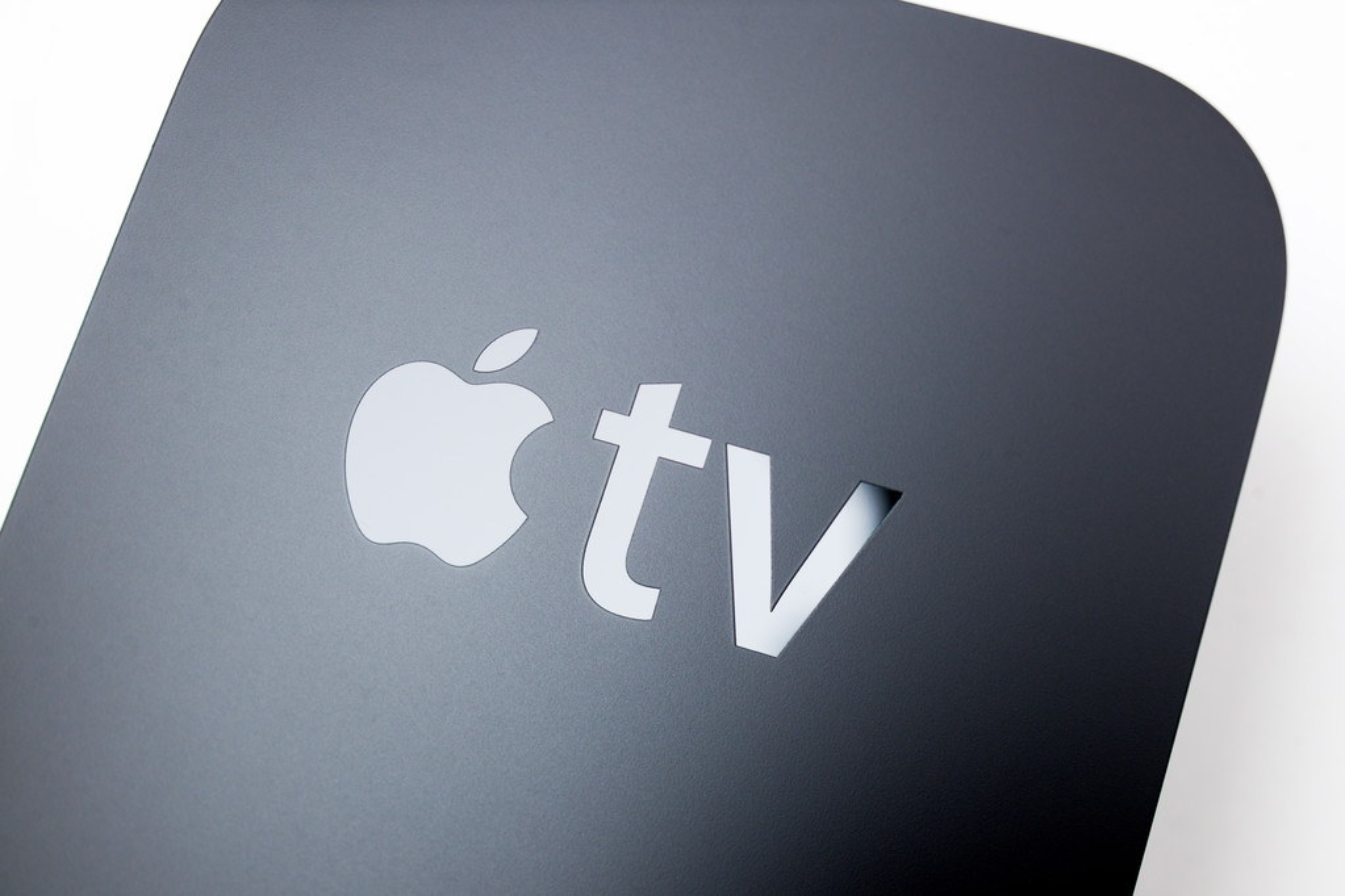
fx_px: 1681
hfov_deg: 43.6
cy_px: 448
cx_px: 672
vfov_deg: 29.9
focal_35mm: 45
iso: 200
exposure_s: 1/200
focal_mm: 45
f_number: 6.7
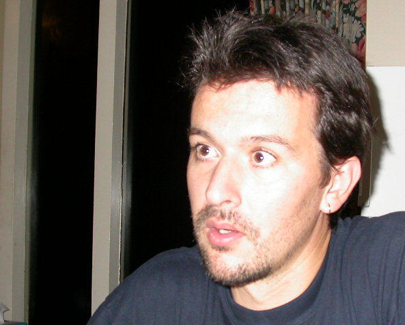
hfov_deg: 29.5
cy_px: 228
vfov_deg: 23.7
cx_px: 229
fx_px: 768
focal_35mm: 64
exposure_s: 1/60
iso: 100
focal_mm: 7.85
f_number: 2.6
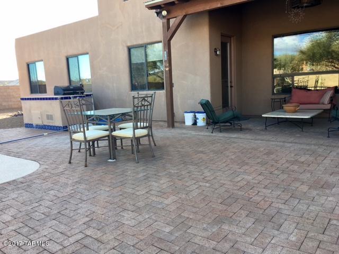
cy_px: 127
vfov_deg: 48.2
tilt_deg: -7.8
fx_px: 284
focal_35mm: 29
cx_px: 170
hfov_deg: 61.7
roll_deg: +3.7
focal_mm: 4.15
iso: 25
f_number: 2.2
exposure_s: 1/120
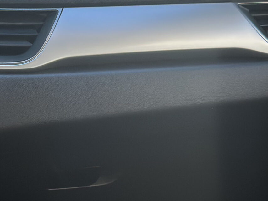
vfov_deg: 10.3
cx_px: -131
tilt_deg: -19.2
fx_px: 1115
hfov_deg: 13.0
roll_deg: +0.5
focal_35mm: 144
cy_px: 67
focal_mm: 6.86
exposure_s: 1/450
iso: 80
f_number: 1.78
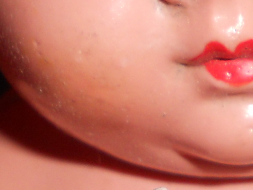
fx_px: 1439
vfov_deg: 7.5
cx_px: 295
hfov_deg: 9.9
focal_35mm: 197
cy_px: 32
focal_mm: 5.8
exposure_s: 1/25
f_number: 8.8
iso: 80
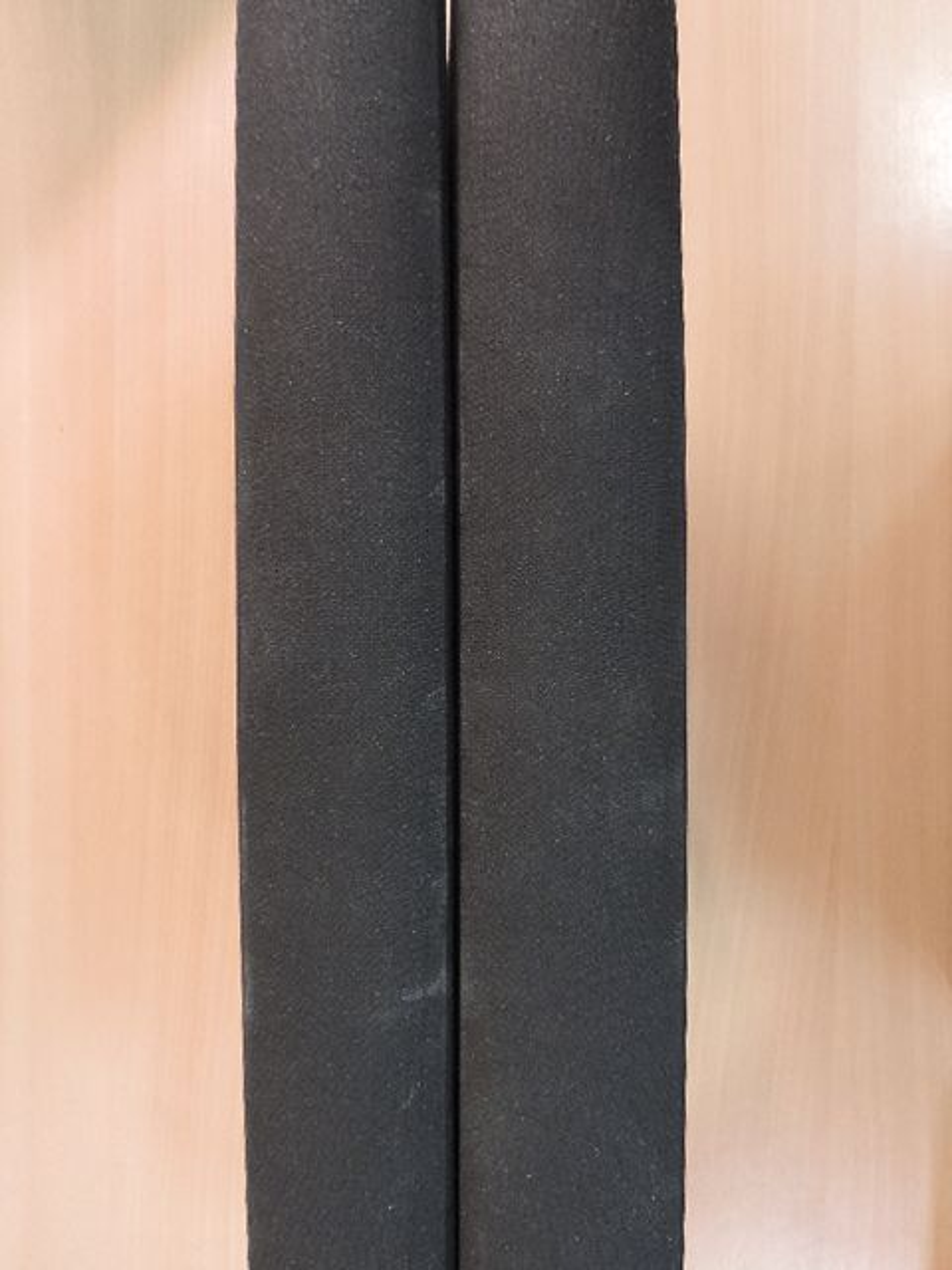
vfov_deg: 60.0
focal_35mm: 30
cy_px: 635
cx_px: 476
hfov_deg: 46.8
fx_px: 1100
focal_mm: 5.3
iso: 400
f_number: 3.1
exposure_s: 1/10
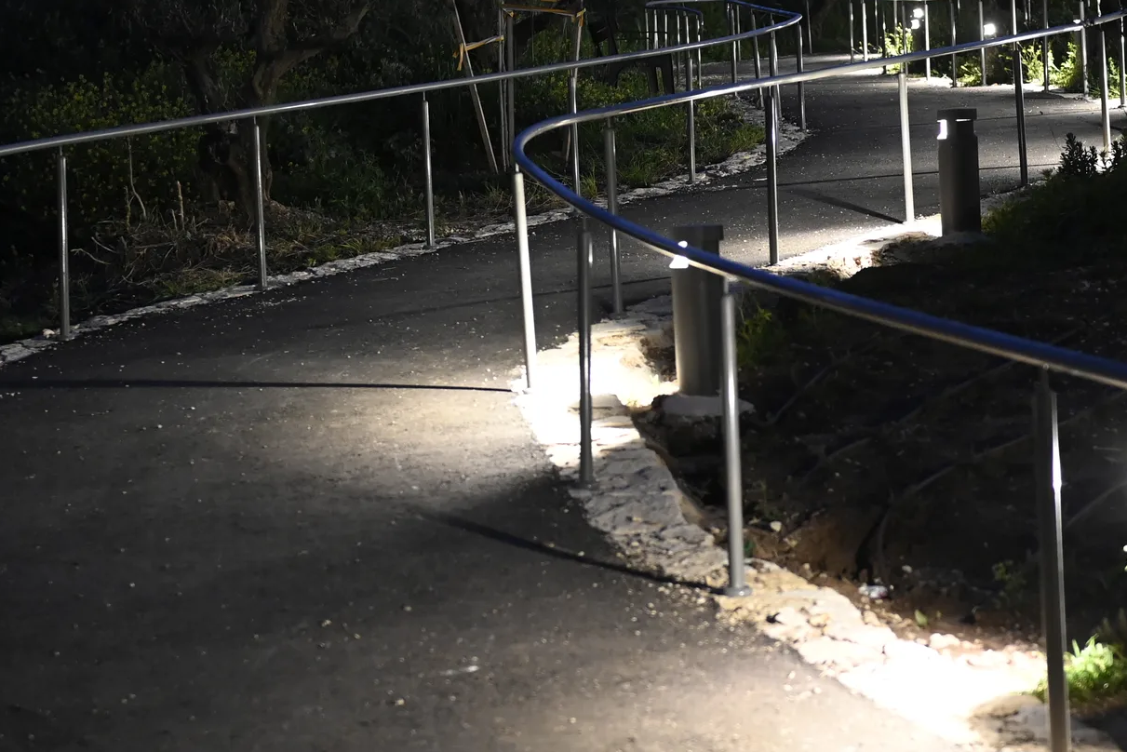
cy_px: 299
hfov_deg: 18.7
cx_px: 723
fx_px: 3413
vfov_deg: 12.6
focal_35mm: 109
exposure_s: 1/50
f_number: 2.8
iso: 4000
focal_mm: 60
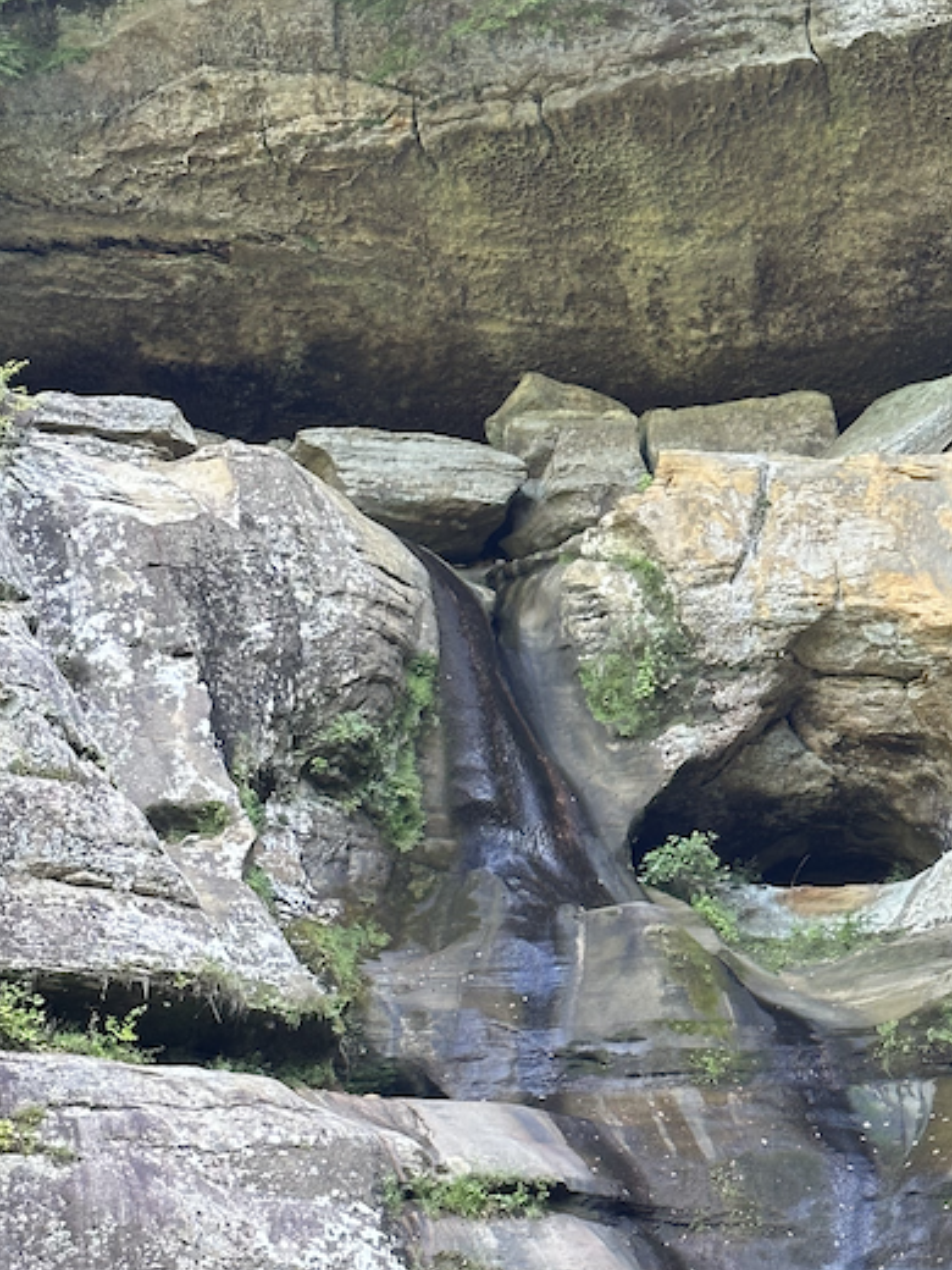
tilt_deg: +8.8
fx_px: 3410
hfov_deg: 15.8
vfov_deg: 20.9
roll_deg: +1.5
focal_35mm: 93
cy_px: 931
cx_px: 757
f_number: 1.78
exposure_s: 1/60
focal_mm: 6.86
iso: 160
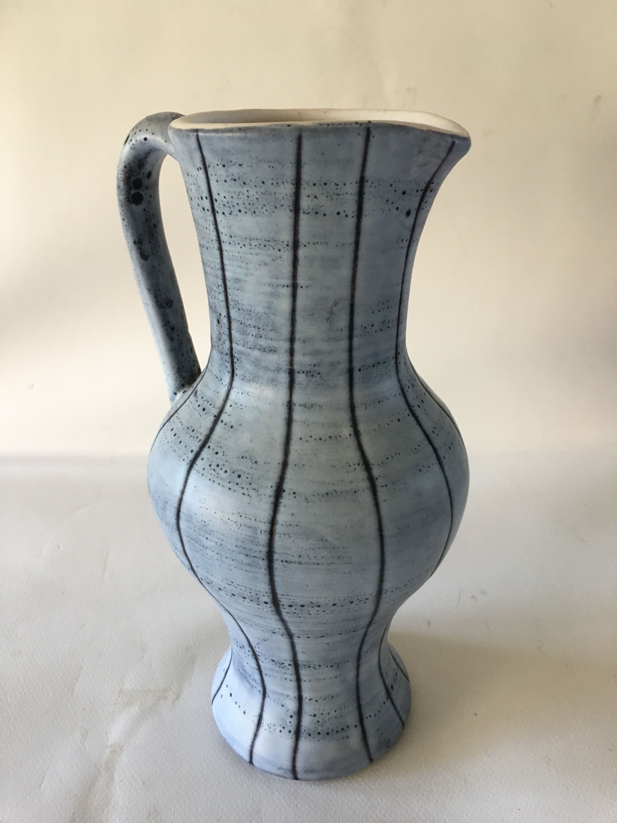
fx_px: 689
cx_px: 308
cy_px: 412
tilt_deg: -23.4
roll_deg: +1.2
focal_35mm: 29
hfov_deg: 48.2
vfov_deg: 61.7
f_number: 2.2
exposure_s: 1/17
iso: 50
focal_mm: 4.15
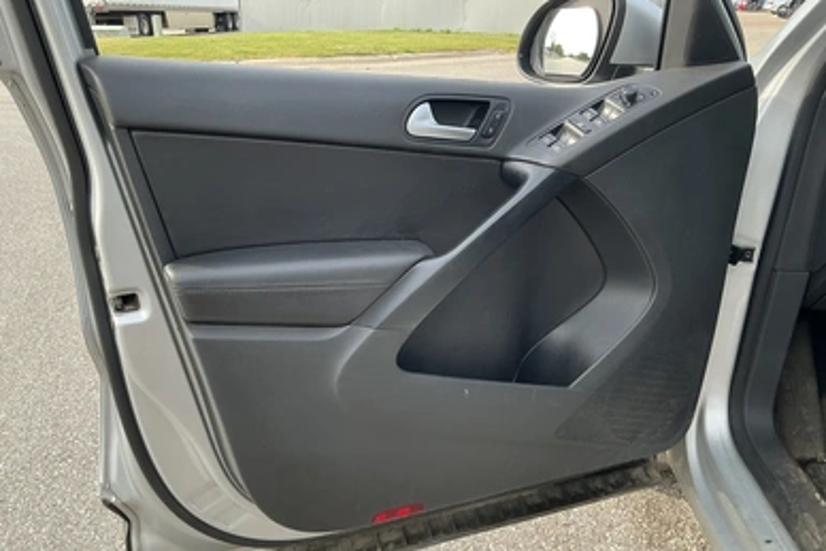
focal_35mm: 30
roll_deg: +0.9
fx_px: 689
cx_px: 402
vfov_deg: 43.6
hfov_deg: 61.9
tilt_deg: -21.8
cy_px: 300
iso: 20
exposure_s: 1/222
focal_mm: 3
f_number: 1.8
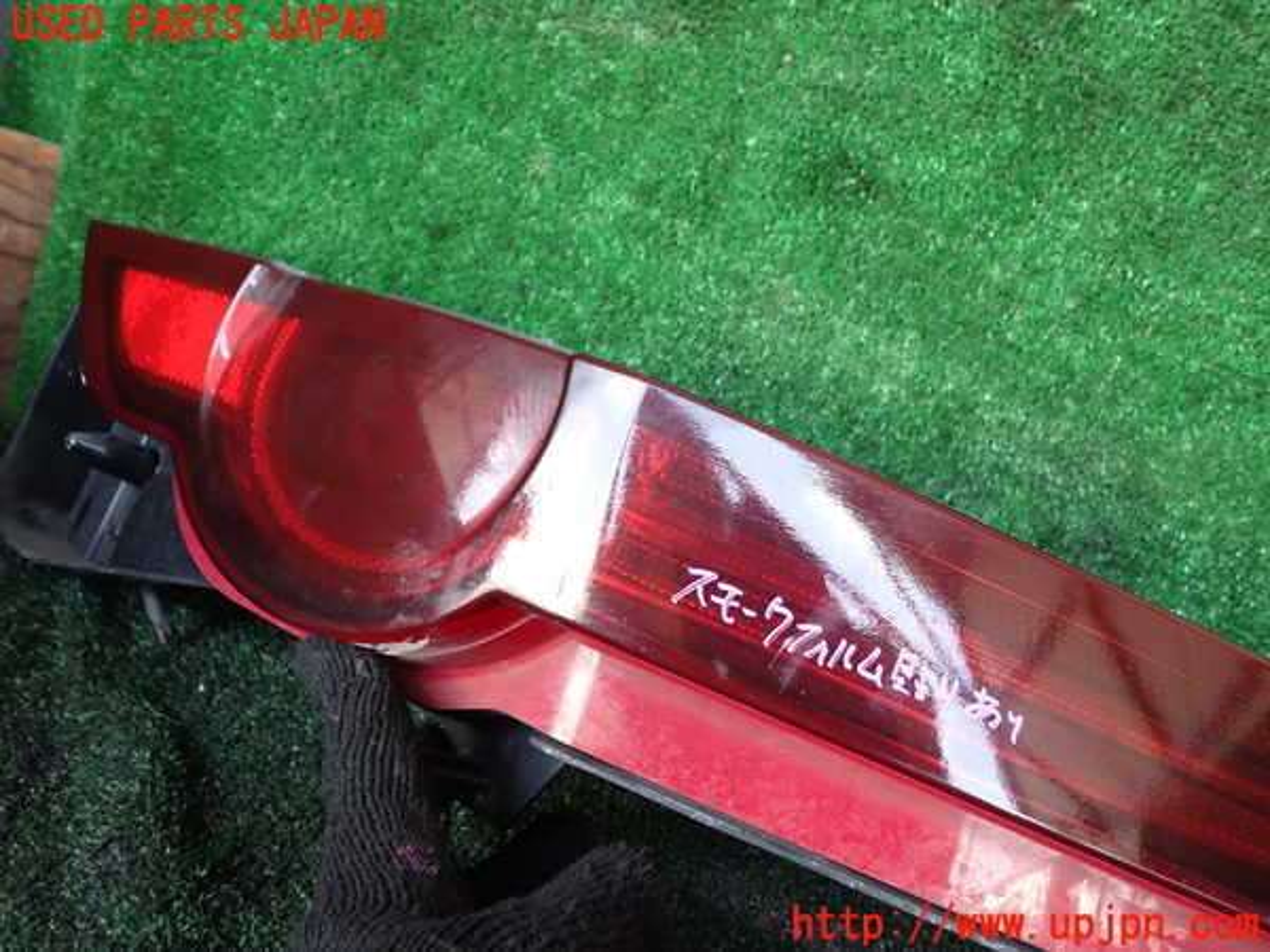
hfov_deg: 60.0
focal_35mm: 30
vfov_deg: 46.8
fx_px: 1101
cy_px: 476
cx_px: 635
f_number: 2.3
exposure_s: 1/60
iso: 200
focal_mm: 5.4
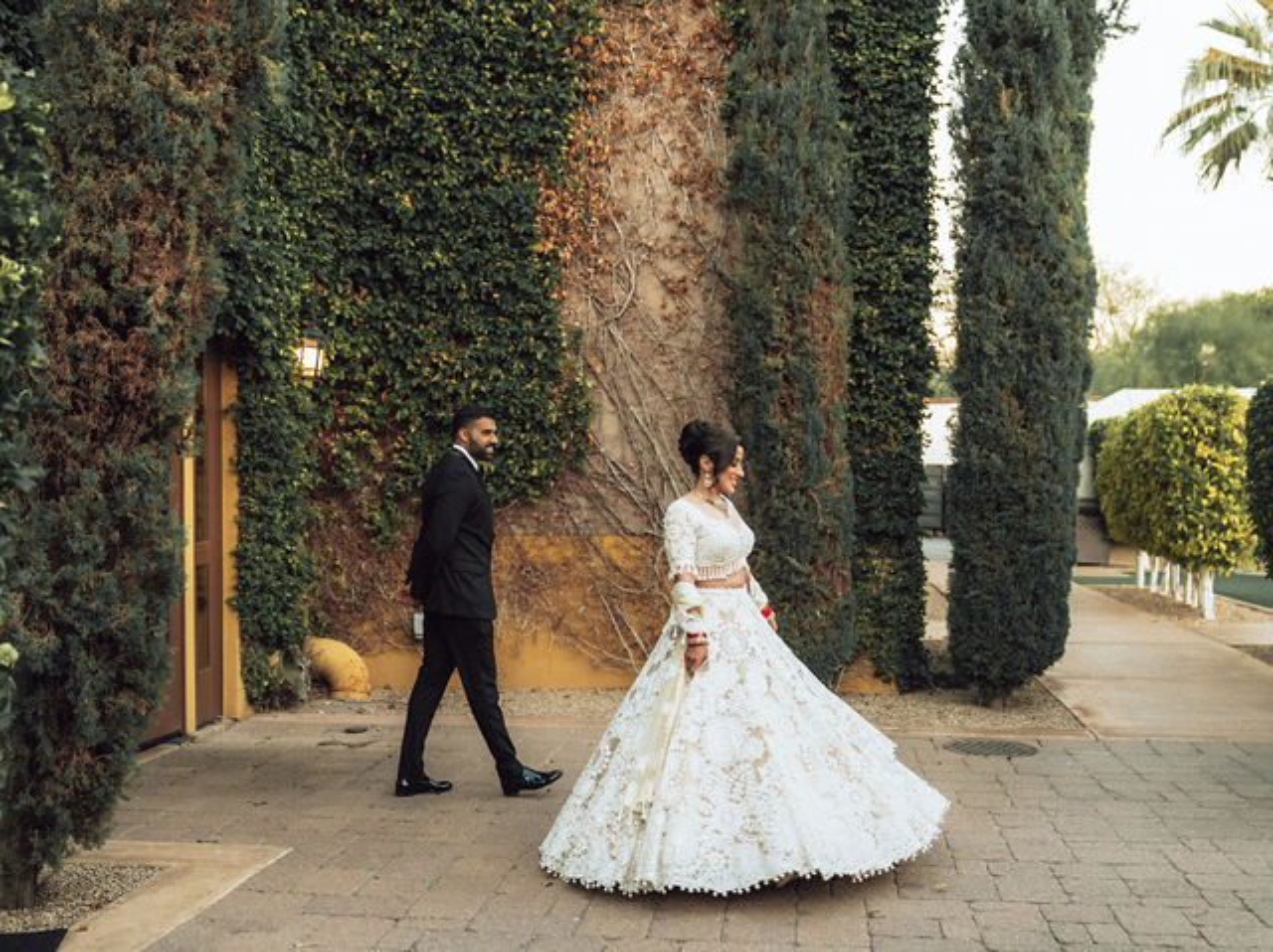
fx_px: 1520
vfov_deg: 34.8
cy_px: 476
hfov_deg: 45.4
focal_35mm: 41
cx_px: 636
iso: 1250
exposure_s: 1/250
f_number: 2.8
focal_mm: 38
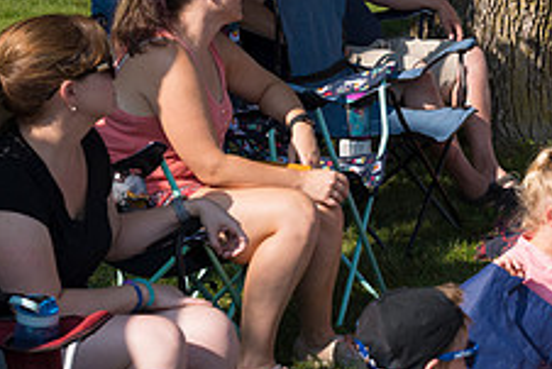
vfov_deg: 8.6
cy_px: 231
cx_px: 640
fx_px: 2439
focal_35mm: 159
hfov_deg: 12.6
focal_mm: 62
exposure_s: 1/800
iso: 320
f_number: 6.3
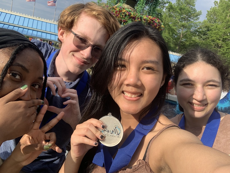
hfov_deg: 56.8
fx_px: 213
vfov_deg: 44.2
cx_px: 115
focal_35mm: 32
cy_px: 86
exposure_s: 1/759
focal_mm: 2.87
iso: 16
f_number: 2.2
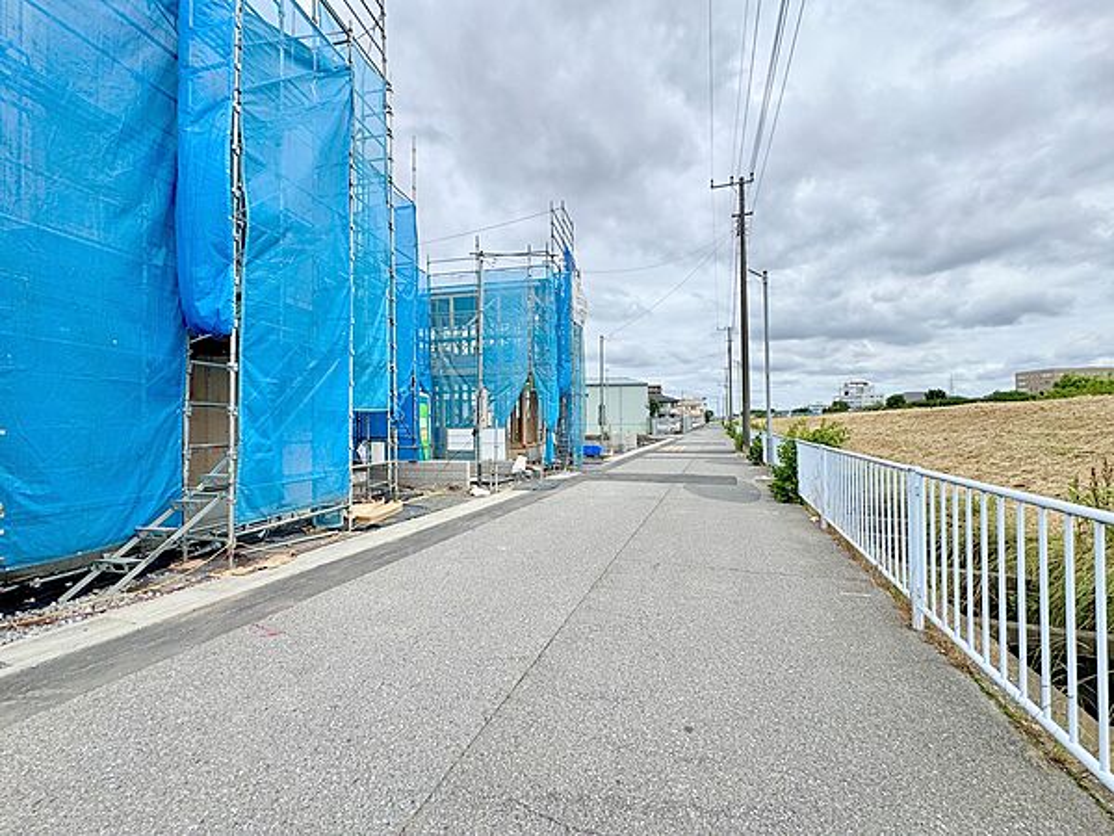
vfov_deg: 85.7
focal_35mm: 14
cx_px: 557
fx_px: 451
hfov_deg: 102.1
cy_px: 418
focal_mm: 2.22
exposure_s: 1/2674
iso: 50
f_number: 2.2
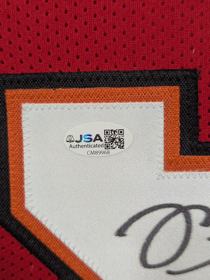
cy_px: 140
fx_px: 388
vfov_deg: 39.7
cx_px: 105
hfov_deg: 30.3
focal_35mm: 48
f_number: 1.85
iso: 675
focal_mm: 6.81
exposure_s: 1/110
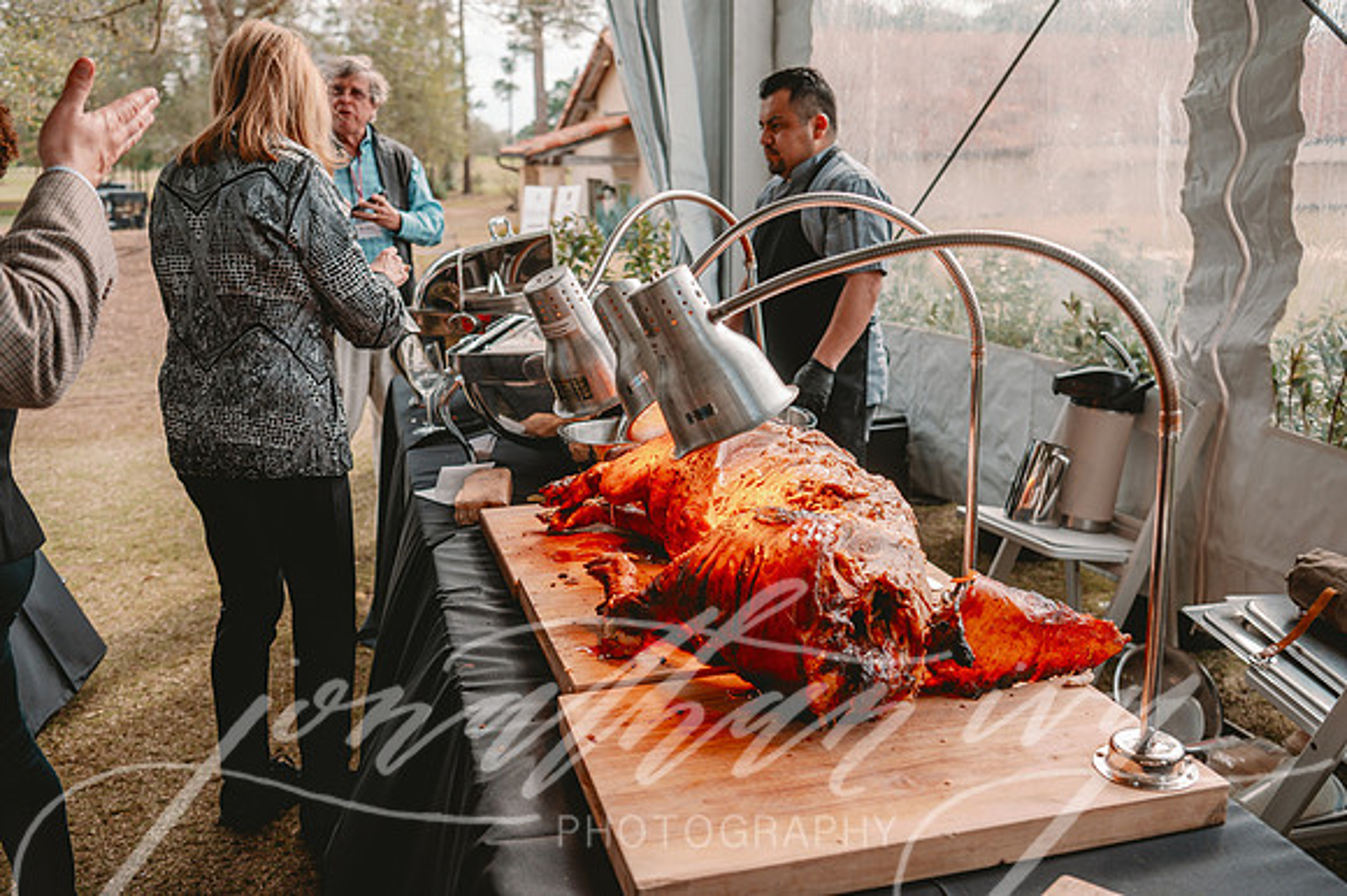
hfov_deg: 55.8
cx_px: 674
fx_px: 1271
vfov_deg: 38.8
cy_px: 448
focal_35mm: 34
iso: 200
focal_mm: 34
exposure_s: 1/500
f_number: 3.5
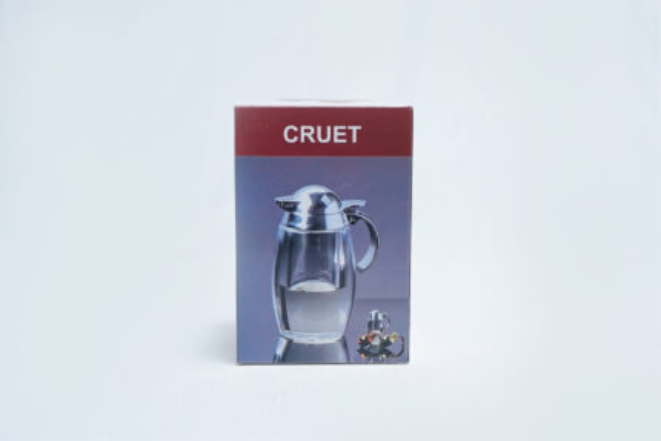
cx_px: 330
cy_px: 220
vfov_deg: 27.5
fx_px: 900
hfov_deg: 40.3
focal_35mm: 49
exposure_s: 1/160
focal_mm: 33
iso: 2500
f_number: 9
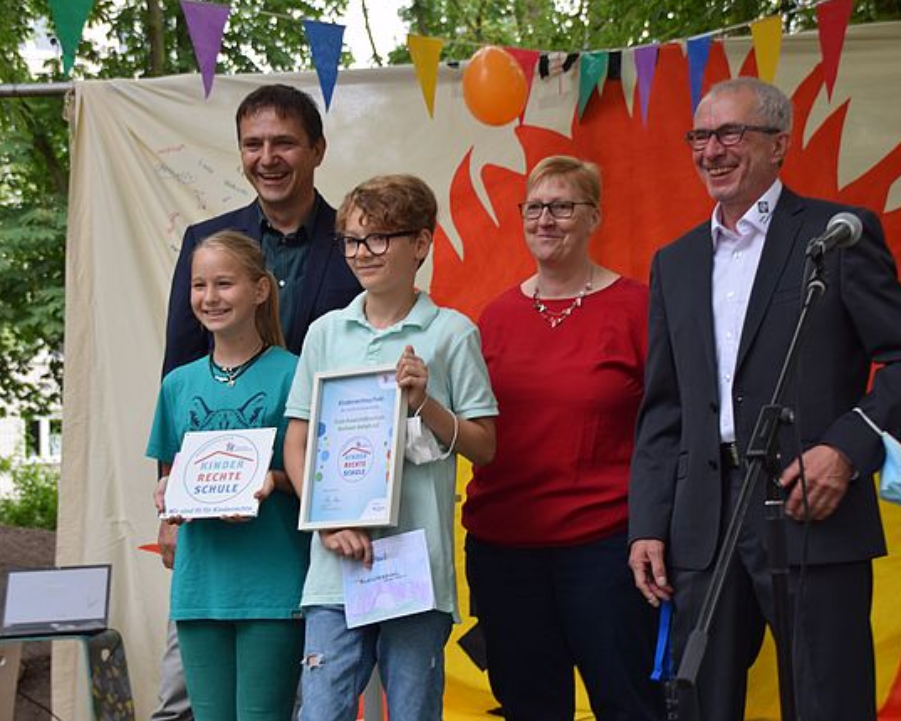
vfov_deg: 20.4
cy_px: 360
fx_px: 2001
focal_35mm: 75
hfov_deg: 25.4
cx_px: 485
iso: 400
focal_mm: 44
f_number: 5
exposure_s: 1/100
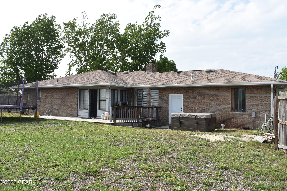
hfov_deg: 61.9
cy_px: 96
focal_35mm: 30
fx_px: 239
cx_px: 144
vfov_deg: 43.6
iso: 100
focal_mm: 20
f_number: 10
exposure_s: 1/200
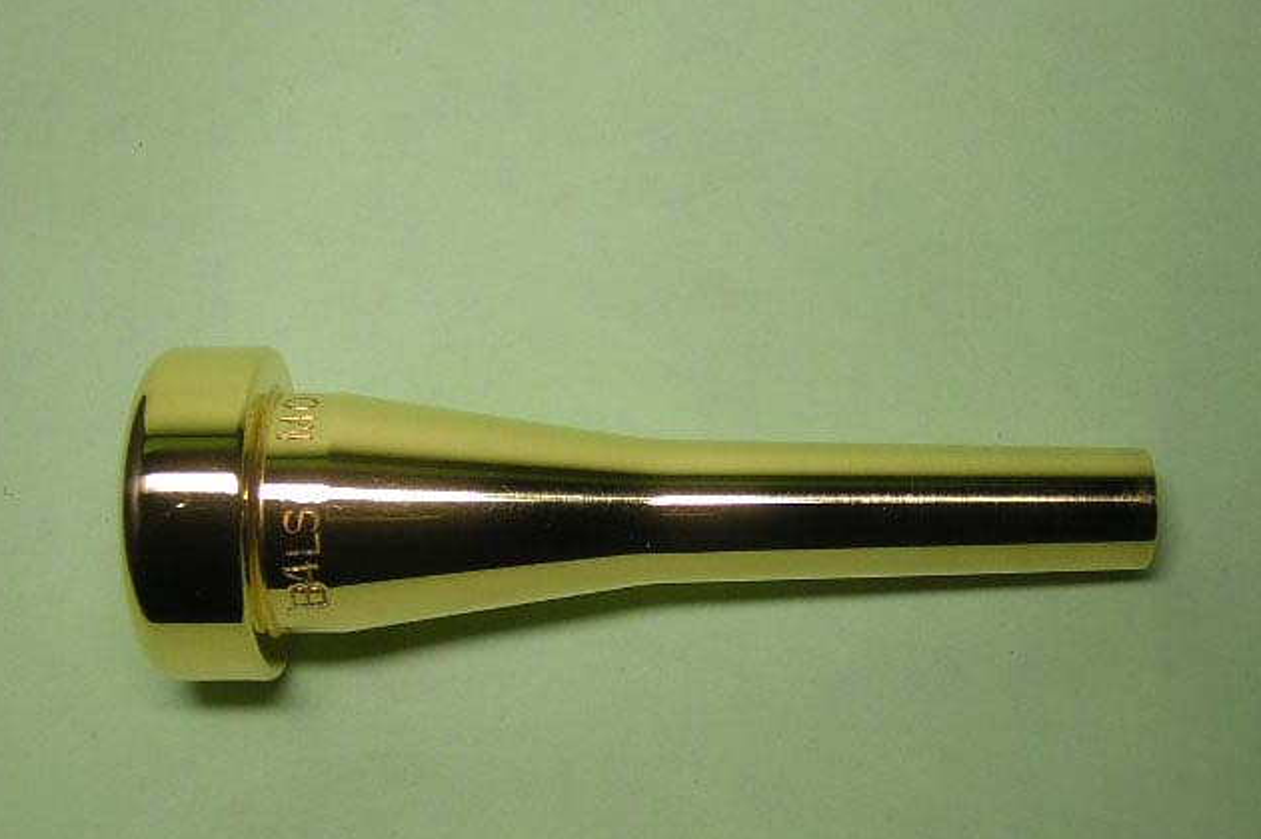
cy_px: 443
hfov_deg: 35.1
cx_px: 628
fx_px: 1995
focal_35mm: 57
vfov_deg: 23.8
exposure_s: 1/81.9
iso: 100
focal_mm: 7.1
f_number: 3.2
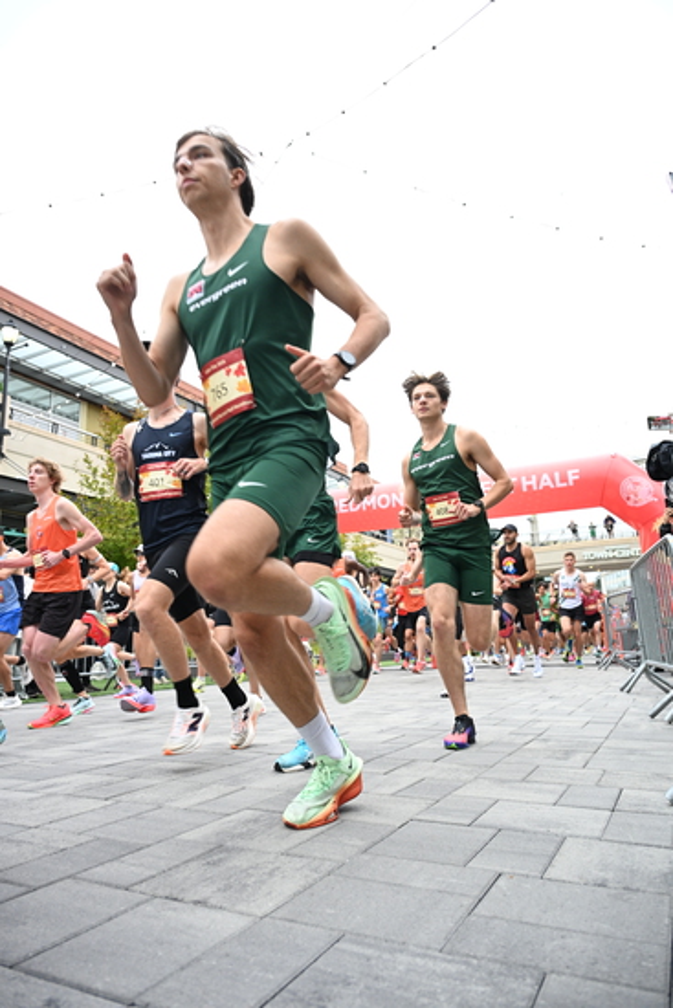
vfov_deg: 73.7
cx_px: 336
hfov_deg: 53.2
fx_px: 673
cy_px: 504
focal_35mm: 24
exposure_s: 1/640
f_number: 4
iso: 2000
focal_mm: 24
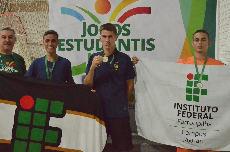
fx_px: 332
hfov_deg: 38.2
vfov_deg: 25.9
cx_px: 104
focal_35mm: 52
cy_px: 70
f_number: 5.6
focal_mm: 28
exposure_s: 1/320
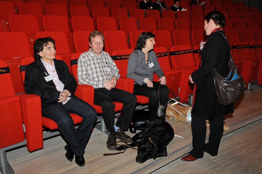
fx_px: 240
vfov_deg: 39.9
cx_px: 131
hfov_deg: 57.3
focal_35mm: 33
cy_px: 87
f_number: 5.6
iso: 400
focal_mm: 22
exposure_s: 1/60
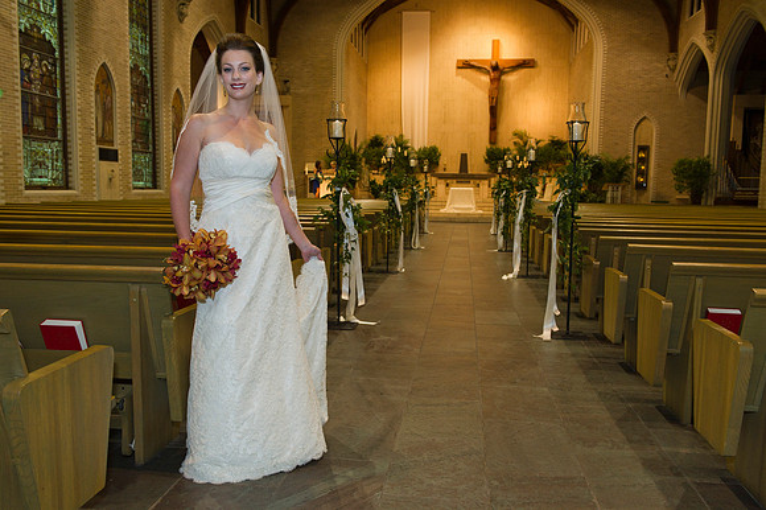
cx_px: 383
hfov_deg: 58.7
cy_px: 255
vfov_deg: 41.1
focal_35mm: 32
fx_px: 680
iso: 800
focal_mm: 32
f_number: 5.6
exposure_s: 1/60
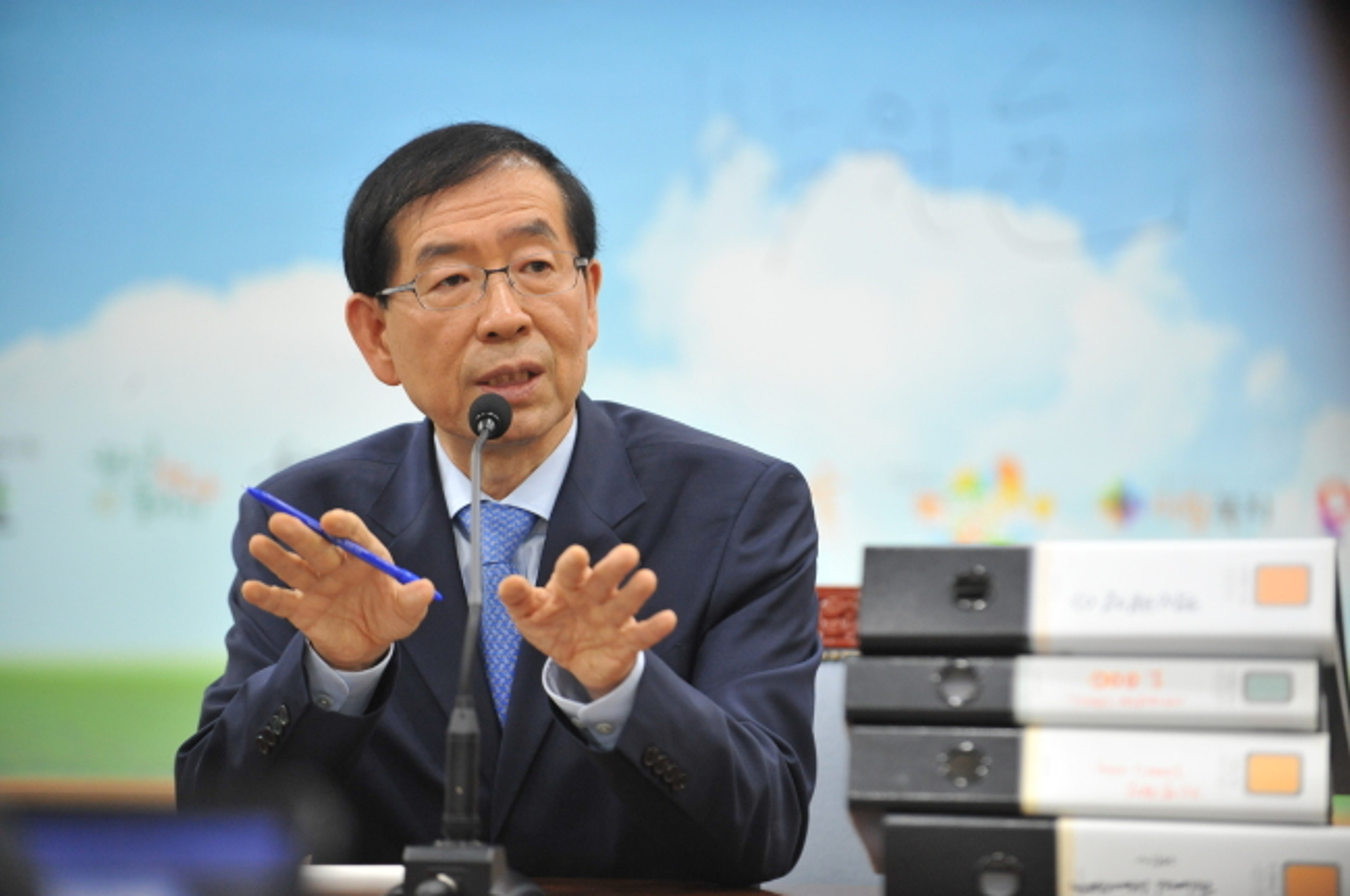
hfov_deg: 11.8
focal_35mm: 175
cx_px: 675
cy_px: 448
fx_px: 6556
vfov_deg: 7.8
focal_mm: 175
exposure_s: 1/250
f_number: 3.2
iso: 2000
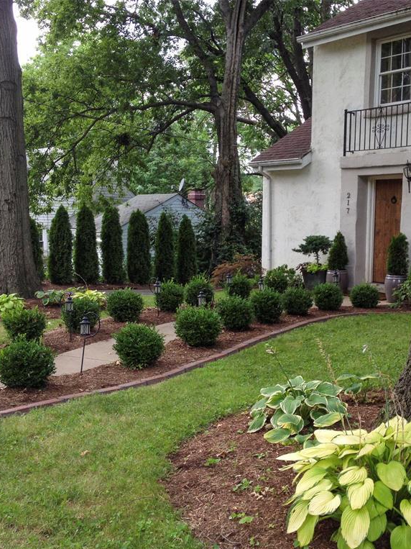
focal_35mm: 47
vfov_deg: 40.4
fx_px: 744
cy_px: 276
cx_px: 222
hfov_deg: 30.9
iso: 64
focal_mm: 4.28
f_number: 2.4
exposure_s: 1/60
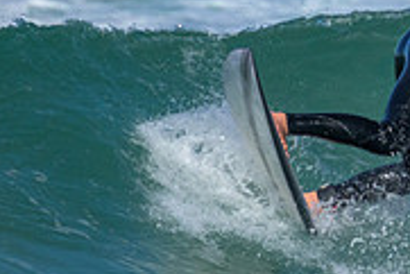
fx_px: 29235
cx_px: 652
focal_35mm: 2565
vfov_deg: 0.5
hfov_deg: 0.8
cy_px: 153
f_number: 11
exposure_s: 1/2000
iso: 2000
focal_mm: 800
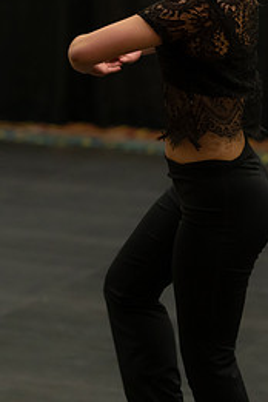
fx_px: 2445
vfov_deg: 9.4
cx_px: 169
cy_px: 108
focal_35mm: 219
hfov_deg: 6.3
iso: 1250
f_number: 2
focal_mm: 85
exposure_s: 1/640
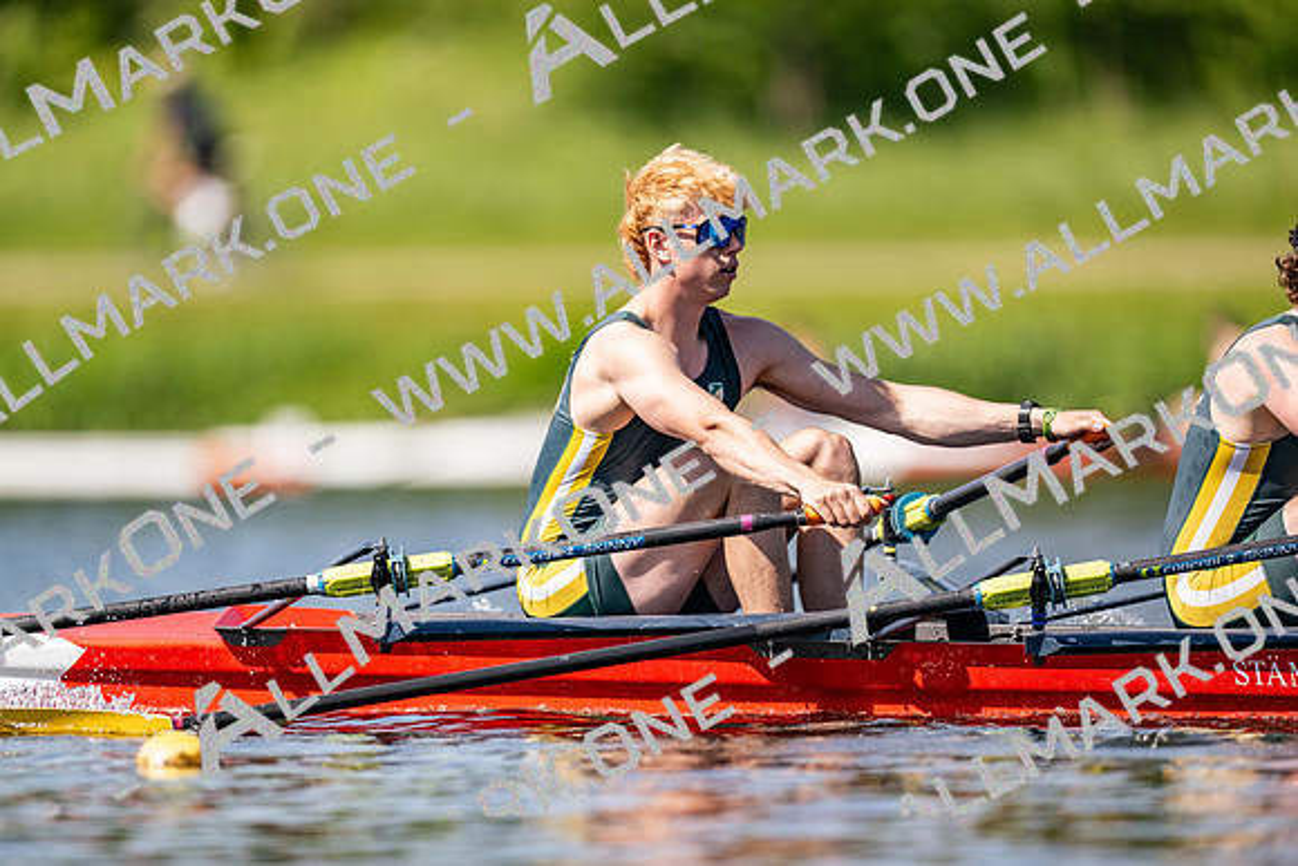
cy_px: 433
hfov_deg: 3.4
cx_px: 649
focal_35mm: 600
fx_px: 21637
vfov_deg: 2.3
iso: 280
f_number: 4
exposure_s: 1/2500
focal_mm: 600
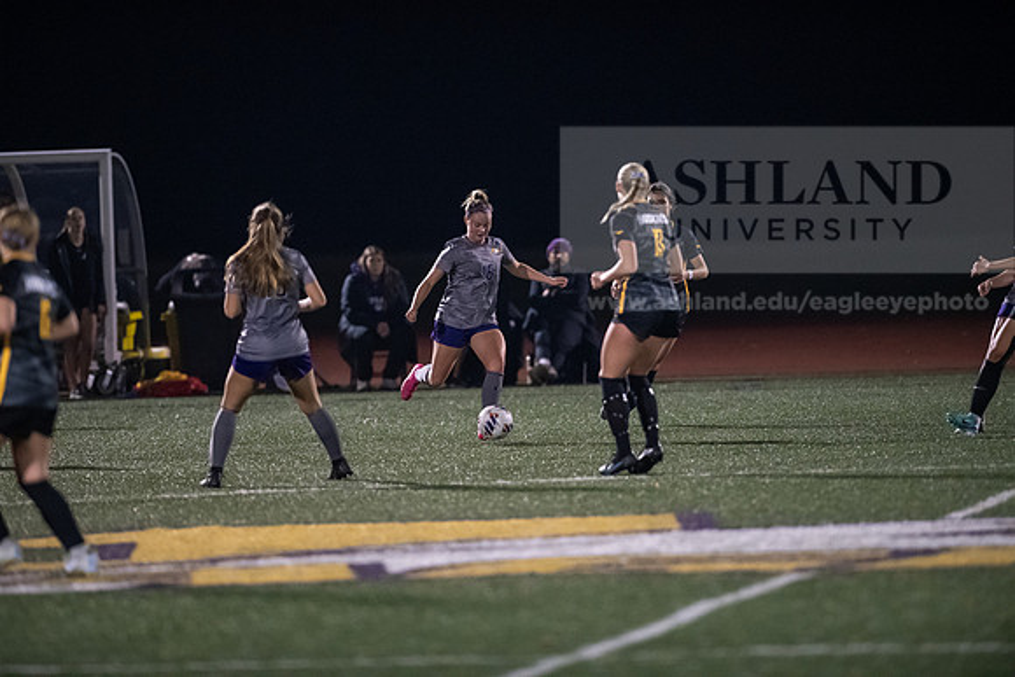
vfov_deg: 4.6
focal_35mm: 300
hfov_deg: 6.9
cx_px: 508
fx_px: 8460
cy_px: 338
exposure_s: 1/1000
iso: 8000
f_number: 2.8
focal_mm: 300
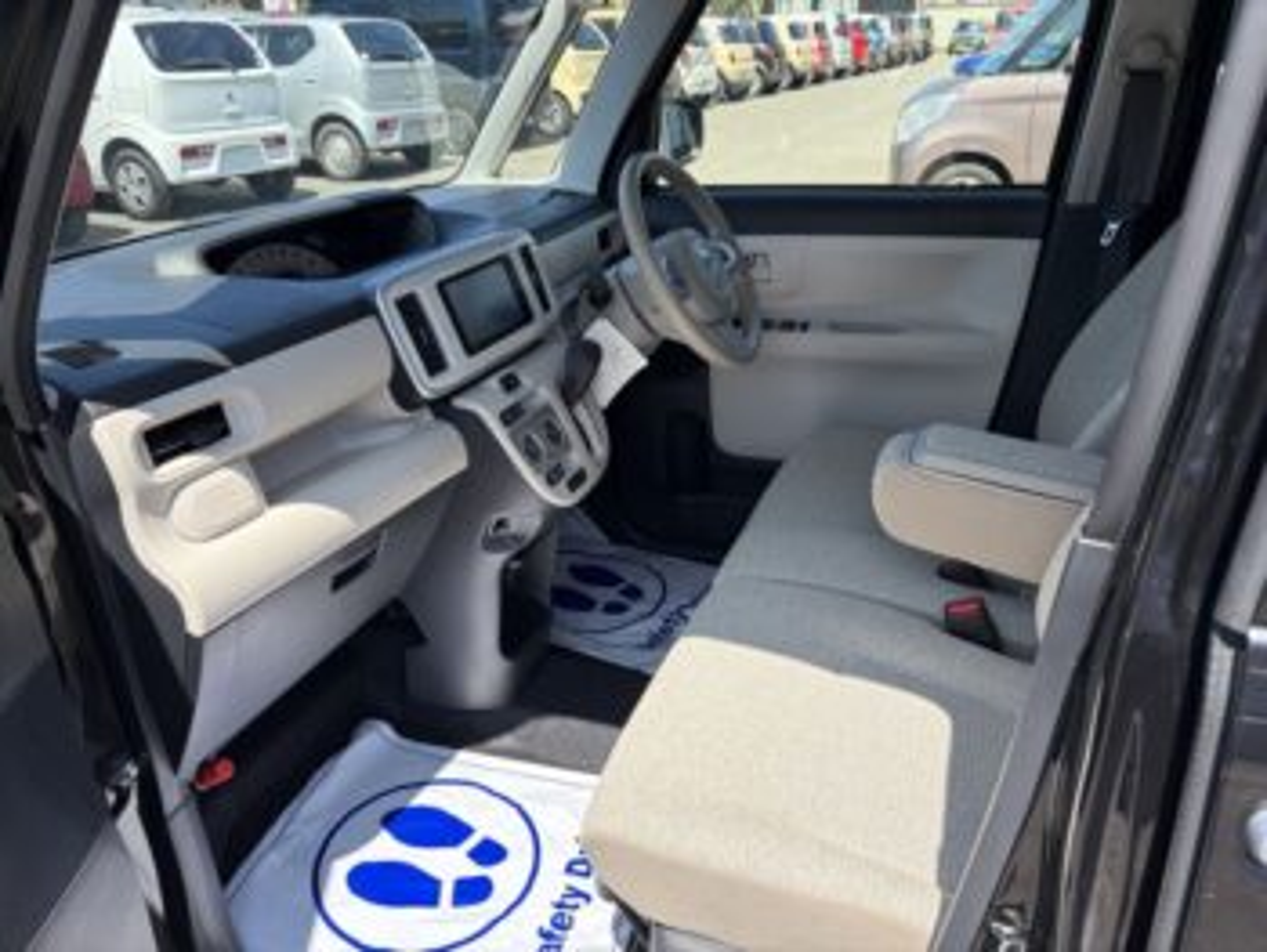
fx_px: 952
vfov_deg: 53.1
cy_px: 476
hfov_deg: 67.3
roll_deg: +1.6
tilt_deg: -23.1
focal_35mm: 26
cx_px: 634
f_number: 1.6
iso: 64
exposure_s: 1/1626
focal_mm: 5.96
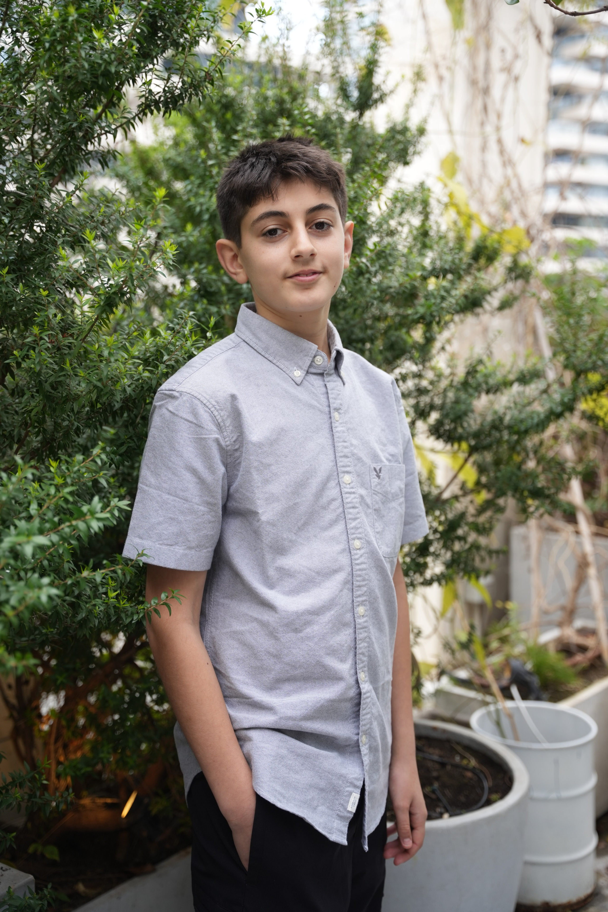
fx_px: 1140
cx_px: 304
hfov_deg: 29.9
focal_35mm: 45
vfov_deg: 43.6
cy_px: 456
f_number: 2.8
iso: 200
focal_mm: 45
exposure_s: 1/250
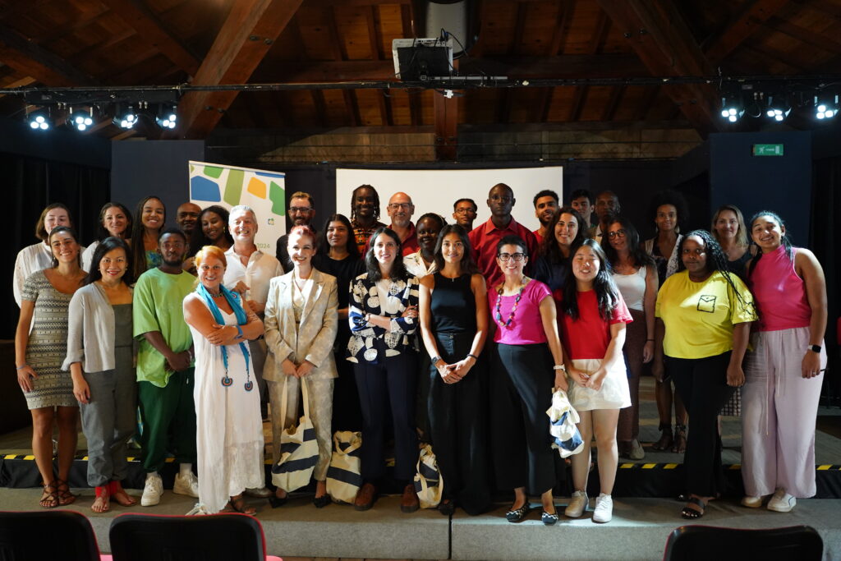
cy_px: 280
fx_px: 654
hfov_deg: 65.5
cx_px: 420
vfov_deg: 46.4
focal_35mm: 28
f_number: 3.2
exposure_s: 1/125
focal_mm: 28
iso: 4000
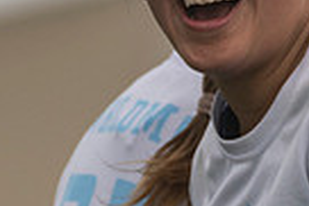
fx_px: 21911
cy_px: 162
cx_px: 268
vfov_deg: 0.5
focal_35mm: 2550
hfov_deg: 0.8
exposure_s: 1/1250
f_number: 4
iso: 160
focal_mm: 400
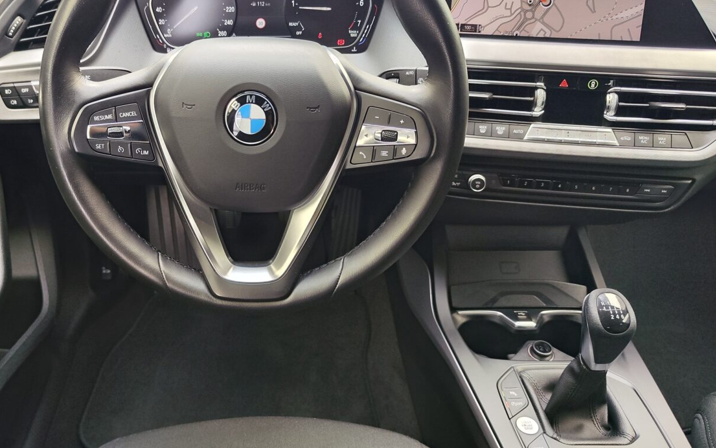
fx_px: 624
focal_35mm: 32
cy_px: 201
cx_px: 275
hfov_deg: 59.0
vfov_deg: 39.4
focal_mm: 7.01
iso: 205
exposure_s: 1/100
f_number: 1.69
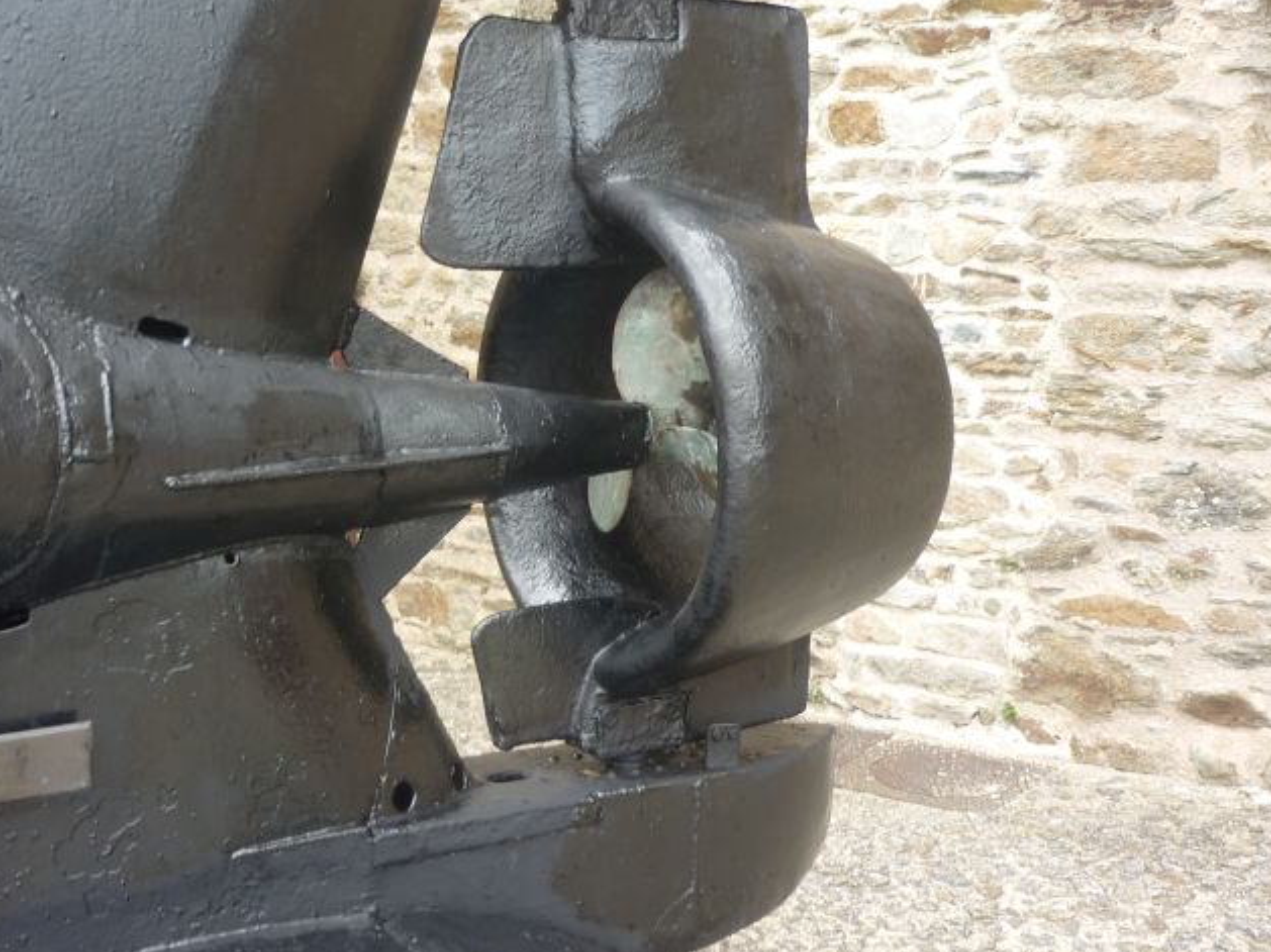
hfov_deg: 44.7
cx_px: 568
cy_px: 376
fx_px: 1541
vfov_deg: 34.2
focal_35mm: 42
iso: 80
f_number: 2.8
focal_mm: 5.5
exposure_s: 1/80
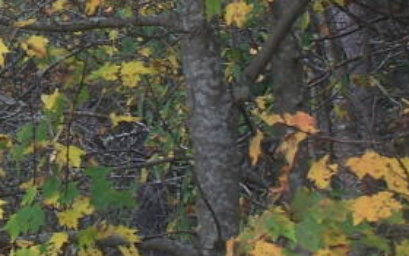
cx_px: -159
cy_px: -233
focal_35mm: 318
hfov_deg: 6.5
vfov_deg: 4.1
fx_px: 3545
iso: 80
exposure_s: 1/125
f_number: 3.2
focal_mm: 13.7
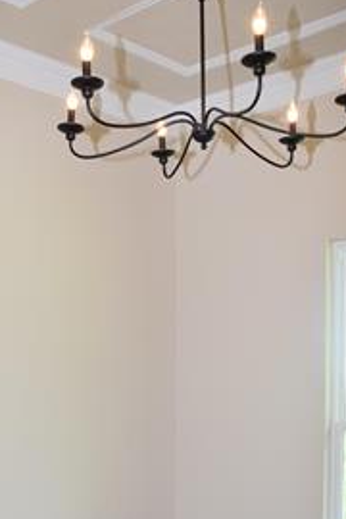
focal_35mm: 48
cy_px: 419
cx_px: 121
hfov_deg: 27.9
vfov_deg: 39.4
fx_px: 692
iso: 720
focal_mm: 18
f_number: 5.6
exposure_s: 1/125
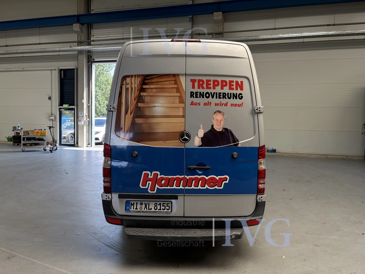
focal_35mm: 26
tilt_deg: -1.7
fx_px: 274
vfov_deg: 53.1
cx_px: 182
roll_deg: -1.5
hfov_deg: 67.3
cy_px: 137
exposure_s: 1/177
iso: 50
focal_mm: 5.96
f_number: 1.6
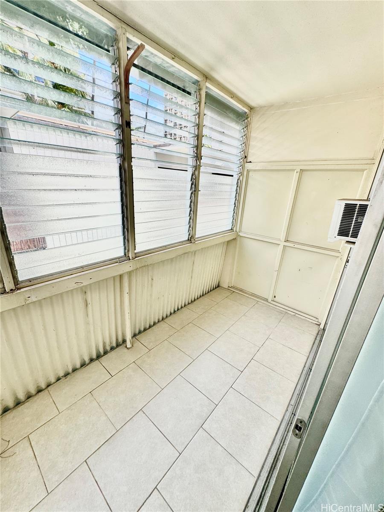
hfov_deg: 85.7
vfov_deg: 102.1
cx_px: 192
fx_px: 207
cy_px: 256
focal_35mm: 14
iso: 40
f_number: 2.2
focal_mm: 2.22
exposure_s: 1/343
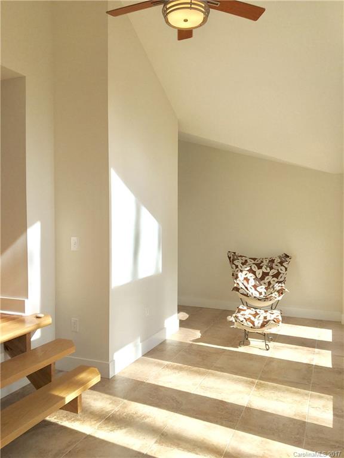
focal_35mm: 29
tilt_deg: -0.9
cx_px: 172
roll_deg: -0.4
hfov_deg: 48.2
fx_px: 384
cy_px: 229
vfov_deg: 61.7
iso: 25
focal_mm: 4.15
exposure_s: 1/855
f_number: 2.2
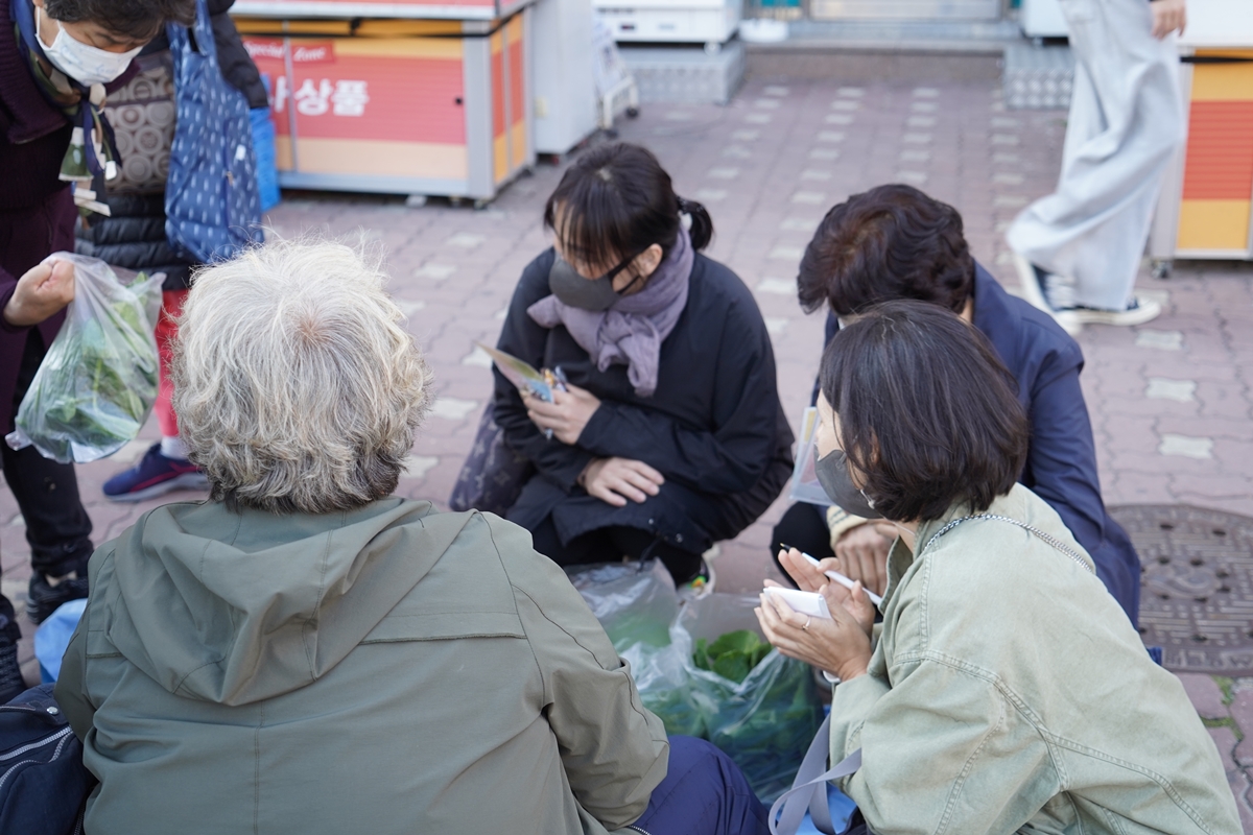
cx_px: 626
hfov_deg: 42.7
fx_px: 1601
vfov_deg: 29.2
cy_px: 418
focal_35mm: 46
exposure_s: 1/160
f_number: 4
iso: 500
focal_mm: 46
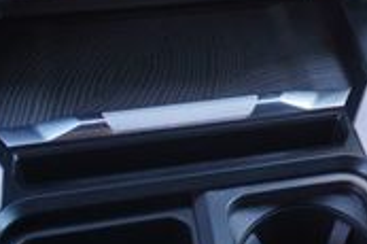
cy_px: -189
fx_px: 906
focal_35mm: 89
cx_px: 348
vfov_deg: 13.8
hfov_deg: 22.2
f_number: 4.5
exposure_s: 1/80
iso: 100
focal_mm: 16
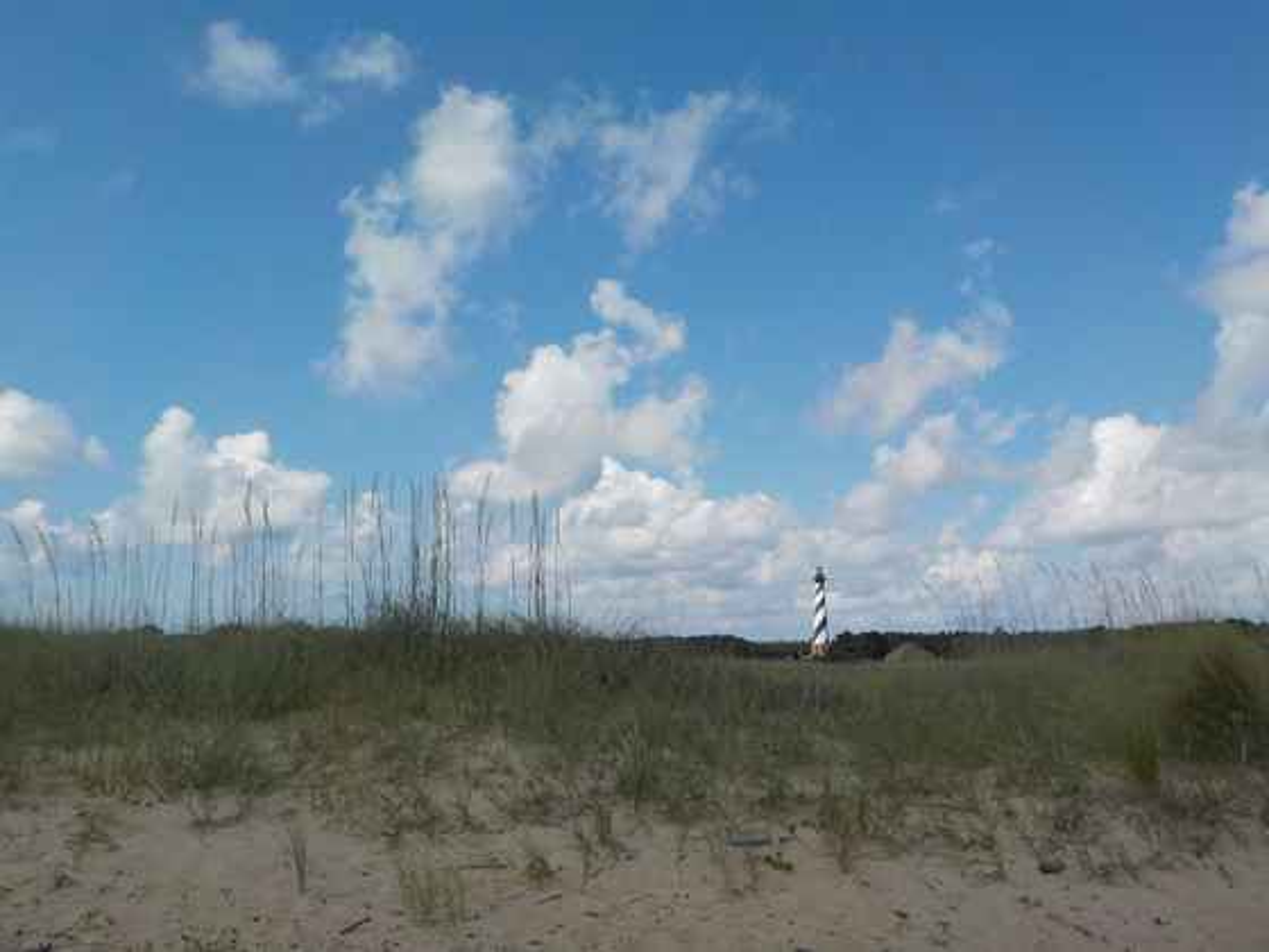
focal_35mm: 30
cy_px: 476
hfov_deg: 60.0
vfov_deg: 46.8
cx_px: 634
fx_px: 1100
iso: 125
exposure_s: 1/1600
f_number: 3.3
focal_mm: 4.1
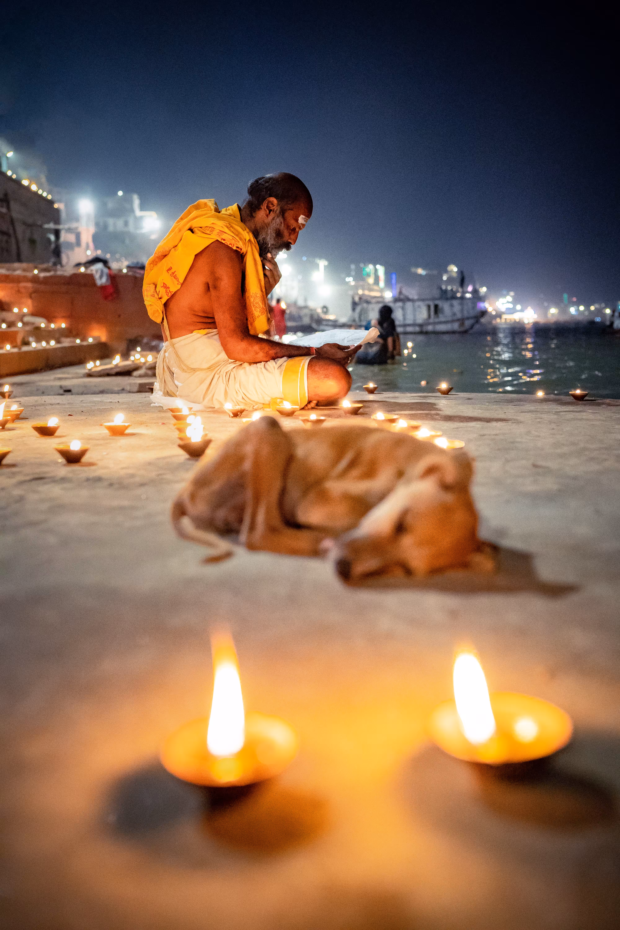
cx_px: 310
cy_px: 465
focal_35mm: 35
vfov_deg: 54.4
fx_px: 904
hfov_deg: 37.9
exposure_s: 1/160
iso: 5000
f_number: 2.5
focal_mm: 35
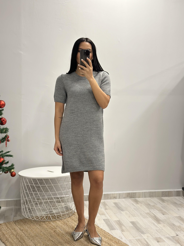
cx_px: 92
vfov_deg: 39.7
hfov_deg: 30.3
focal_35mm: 48
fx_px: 340
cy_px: 123
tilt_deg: -19.9
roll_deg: -1.1
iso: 125
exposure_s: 1/50
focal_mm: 6.86
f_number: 1.78
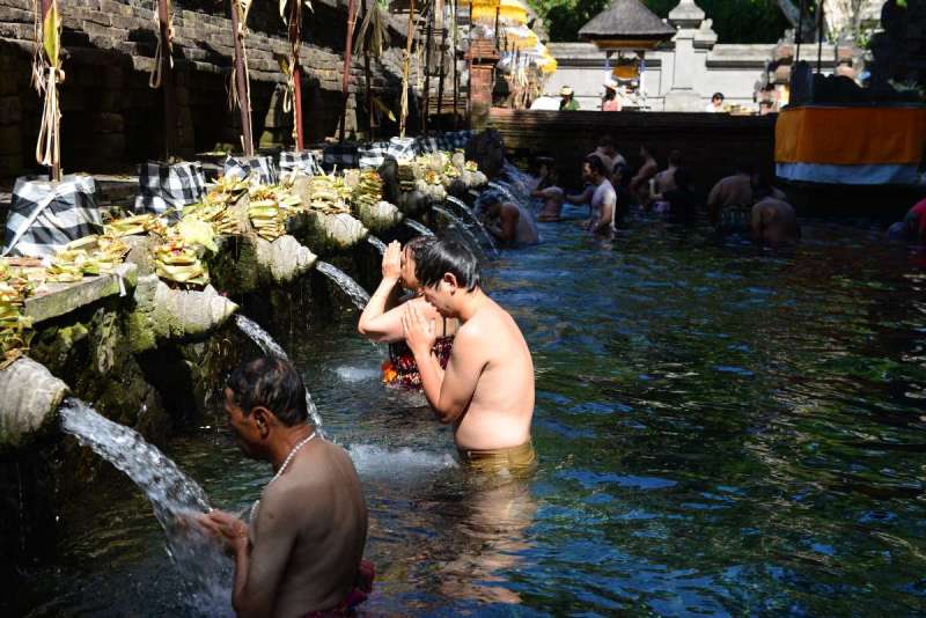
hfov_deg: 41.1
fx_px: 1235
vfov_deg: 28.1
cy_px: 309
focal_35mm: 48
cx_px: 463
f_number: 6.3
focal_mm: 48
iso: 100
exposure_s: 1/160
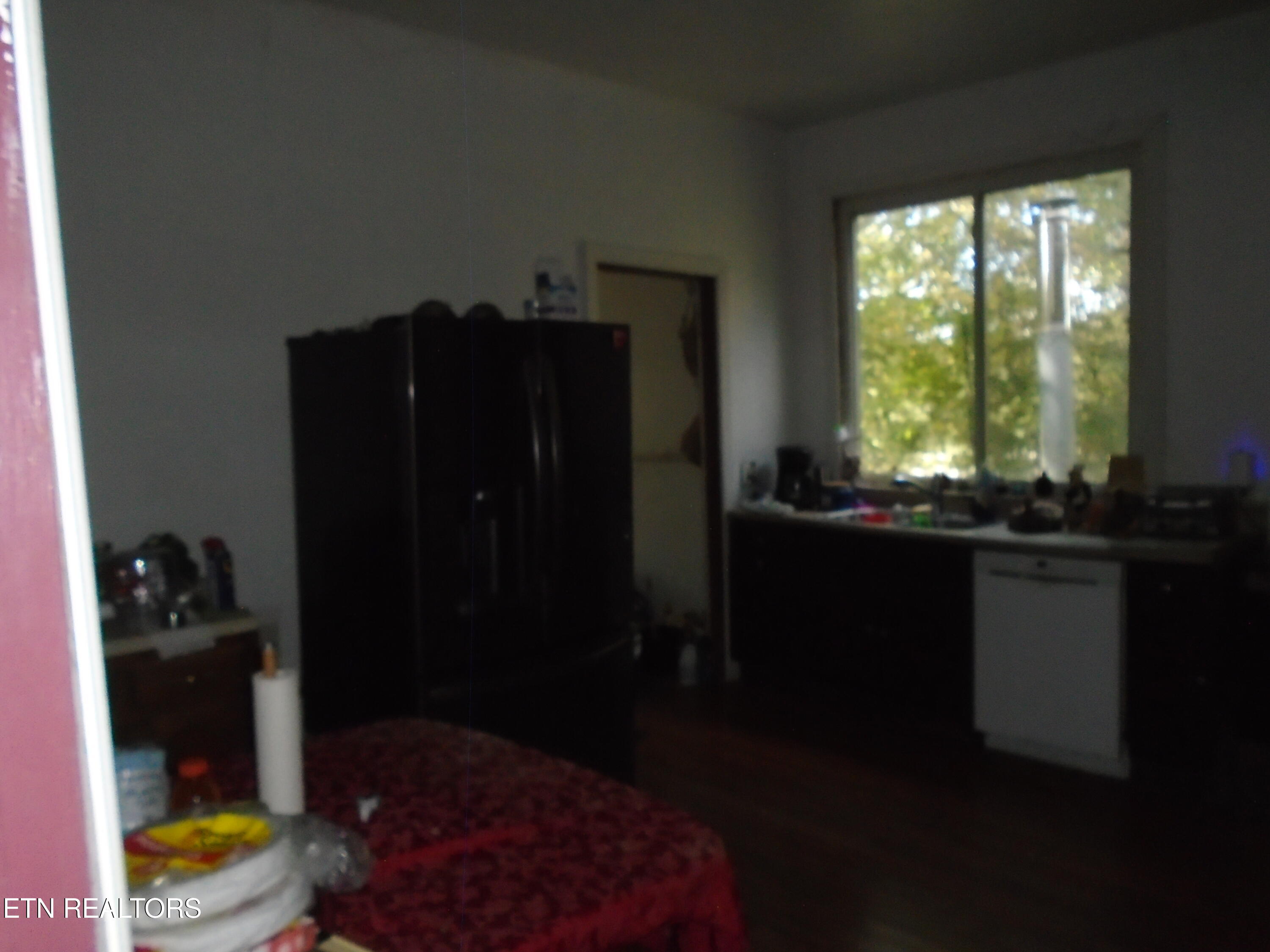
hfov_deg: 67.3
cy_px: 476
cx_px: 635
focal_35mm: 26
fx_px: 954
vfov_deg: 53.1
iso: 400
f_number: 8
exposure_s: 1/30
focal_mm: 4.6
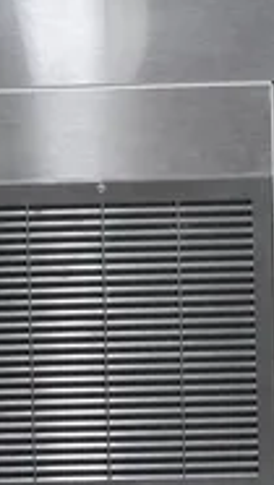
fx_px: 1739
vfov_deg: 15.9
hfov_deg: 9.0
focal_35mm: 135
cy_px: 162
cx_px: 140
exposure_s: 1/60
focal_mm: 22
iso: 1250
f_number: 4
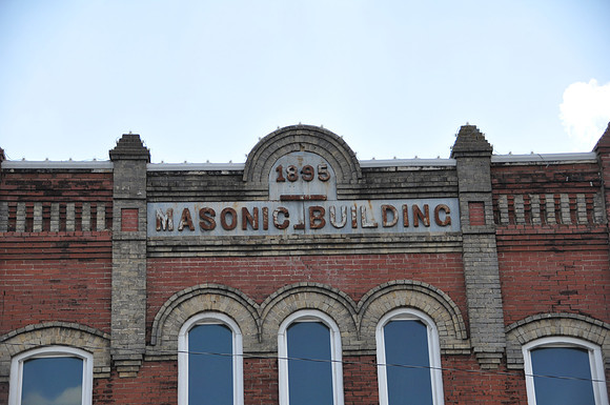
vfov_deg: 13.8
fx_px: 1675
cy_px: 202
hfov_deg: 20.6
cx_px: 305
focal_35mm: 99
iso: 280
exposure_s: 1/500
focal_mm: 66
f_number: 5.6
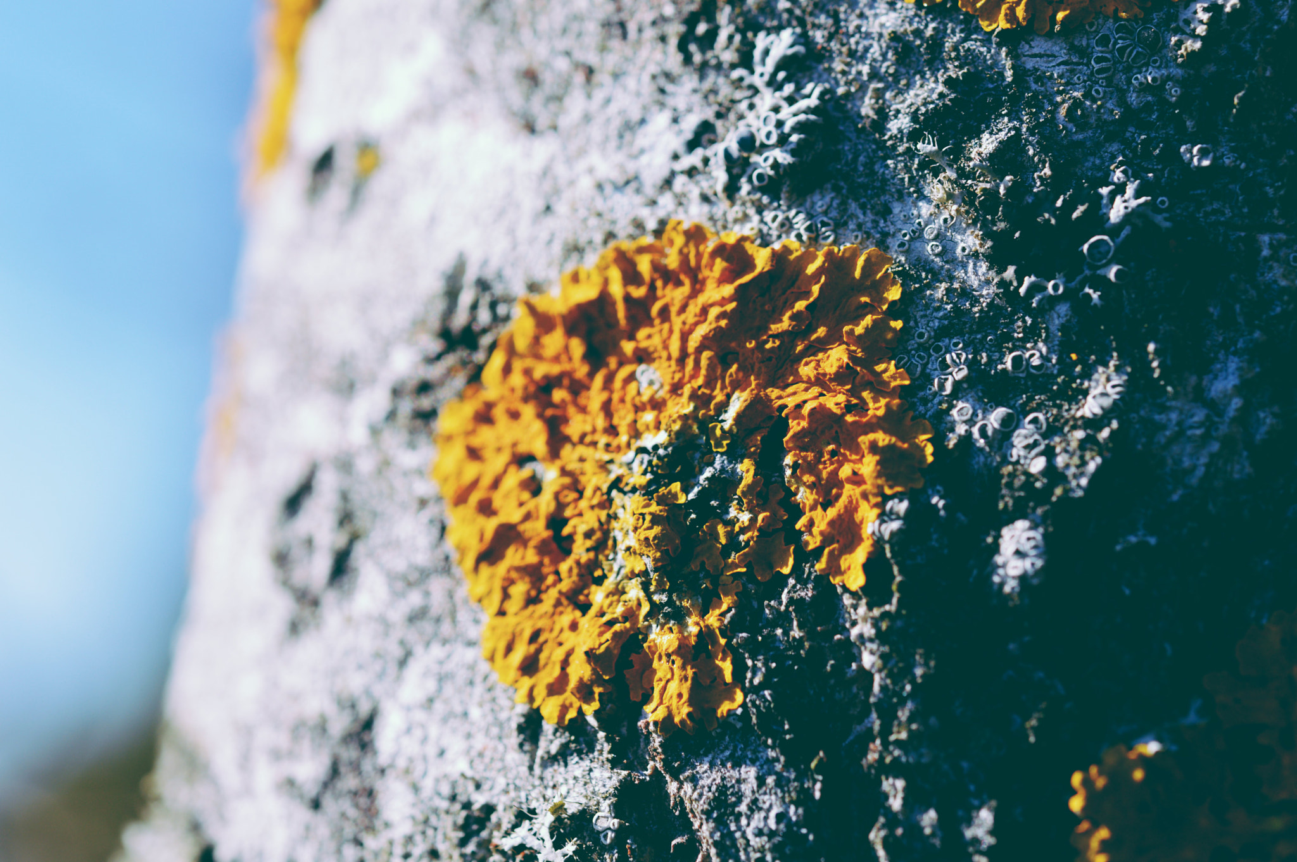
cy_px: 431
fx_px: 3240
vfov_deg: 15.2
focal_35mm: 90
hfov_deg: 22.6
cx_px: 648
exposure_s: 1/250
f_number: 8
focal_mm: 60
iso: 110
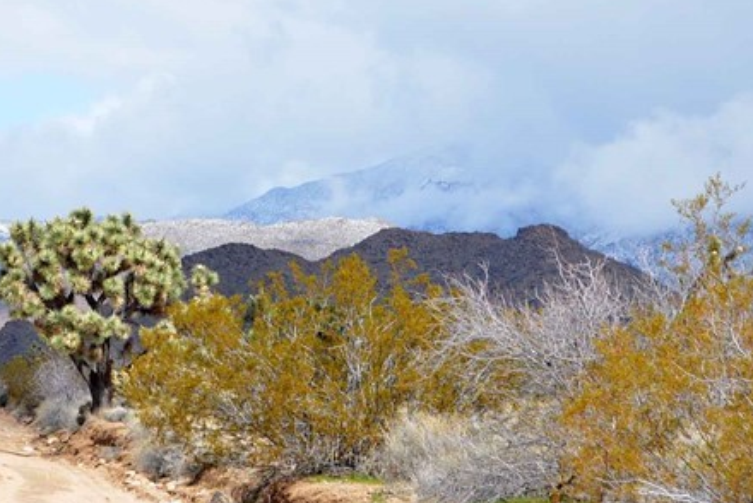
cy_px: 202
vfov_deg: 6.8
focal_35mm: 203
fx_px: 4254
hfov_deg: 10.1
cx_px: 156
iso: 100
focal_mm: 55
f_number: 8
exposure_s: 1/200
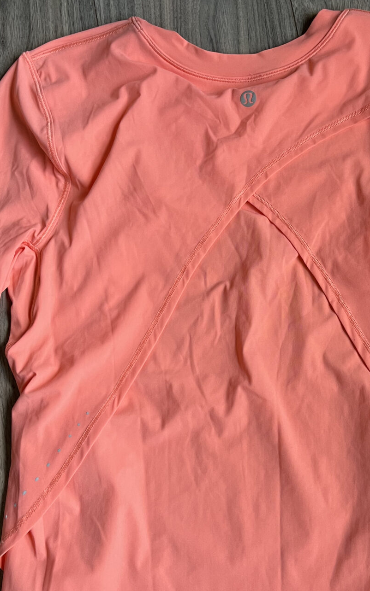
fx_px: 710
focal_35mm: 44
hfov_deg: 28.8
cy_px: 288
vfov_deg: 45.3
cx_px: 272
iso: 125
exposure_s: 1/69
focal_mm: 5.1
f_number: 1.6
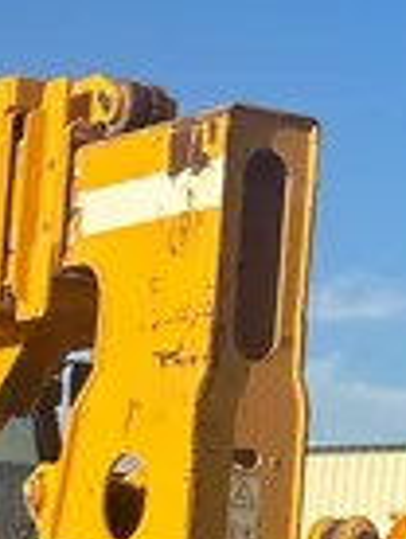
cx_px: -211
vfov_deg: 13.2
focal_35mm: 138
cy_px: 892
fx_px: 2151
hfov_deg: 10.4
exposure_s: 1/2994
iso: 50
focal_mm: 5.7
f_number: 1.5
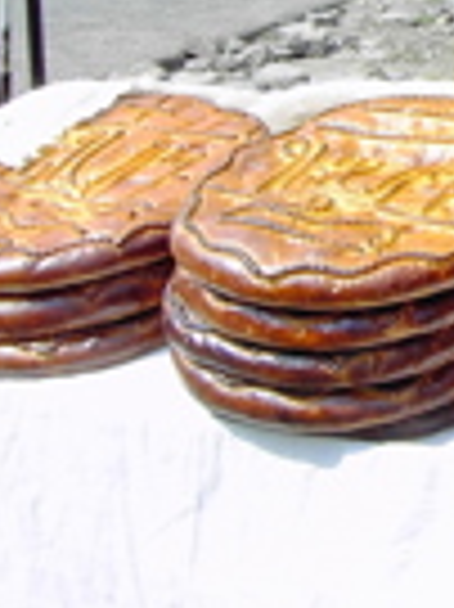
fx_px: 1822
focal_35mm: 104
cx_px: 854
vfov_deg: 18.2
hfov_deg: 12.7
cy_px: -59
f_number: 6.7
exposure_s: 1/200
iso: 100
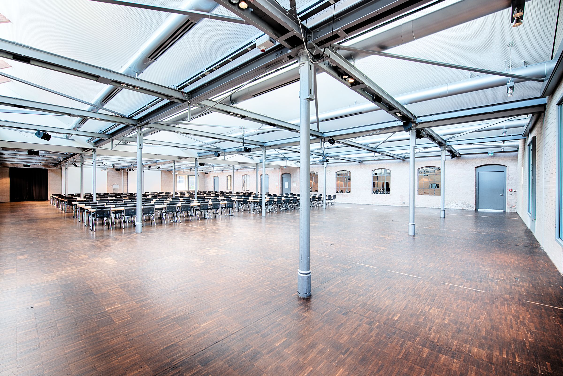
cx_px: 282
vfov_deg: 73.7
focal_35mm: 16
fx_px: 250
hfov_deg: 96.7
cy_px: 188
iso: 100
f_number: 8
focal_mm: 16
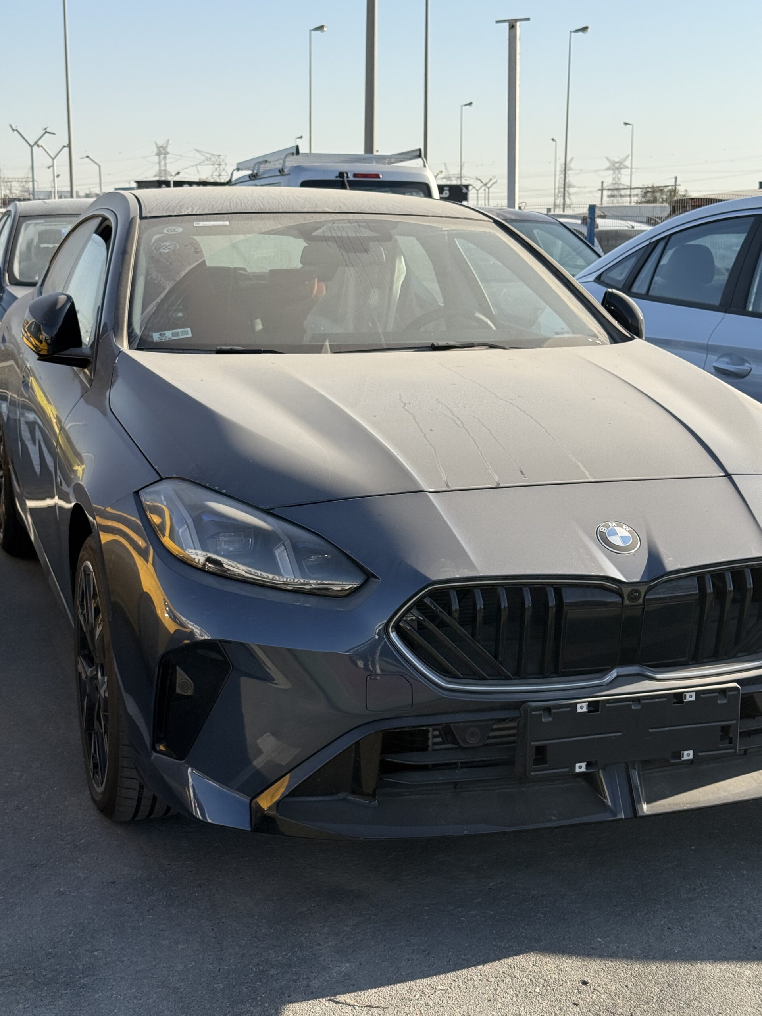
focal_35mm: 48
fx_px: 1409
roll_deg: -0.6
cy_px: 508
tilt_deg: -10.8
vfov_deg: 39.7
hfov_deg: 30.3
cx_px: 381
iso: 80
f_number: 1.78
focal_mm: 6.76
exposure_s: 1/3891
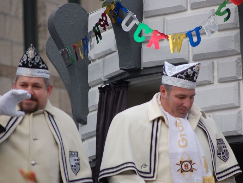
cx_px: 134
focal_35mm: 246
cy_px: 92
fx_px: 1727
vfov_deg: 6.0
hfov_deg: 8.0
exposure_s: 1/640
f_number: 4.5
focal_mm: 150
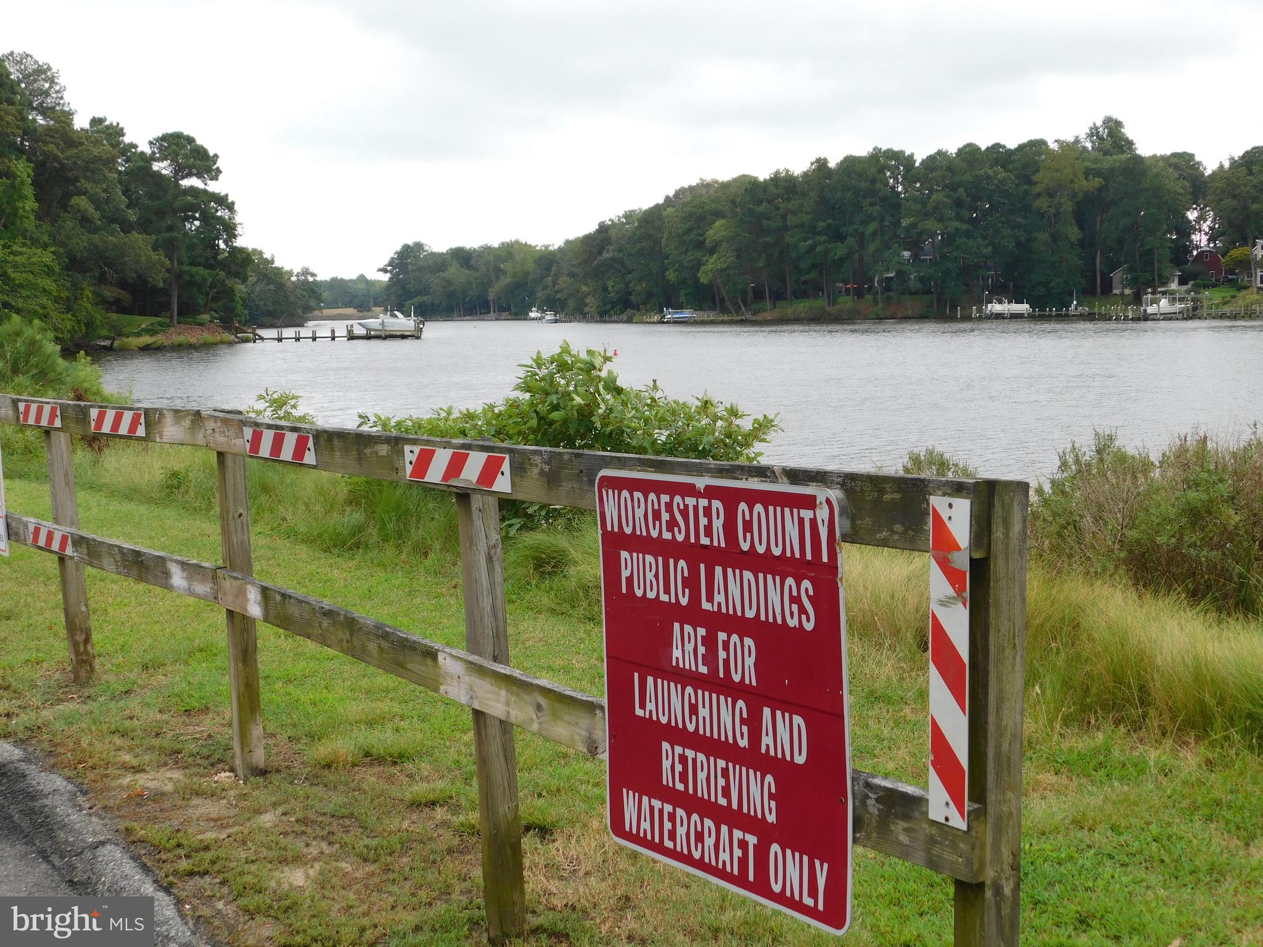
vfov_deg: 32.2
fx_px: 1642
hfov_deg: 42.1
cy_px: 474
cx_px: 632
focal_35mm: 45
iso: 125
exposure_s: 1/125
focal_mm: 8
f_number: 3.7
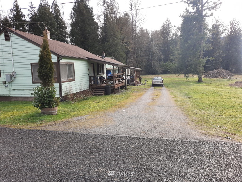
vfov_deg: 54.9
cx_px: 121
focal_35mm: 25
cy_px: 91
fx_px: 175
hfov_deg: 69.4
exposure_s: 1/323
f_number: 2
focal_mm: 4.6
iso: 40
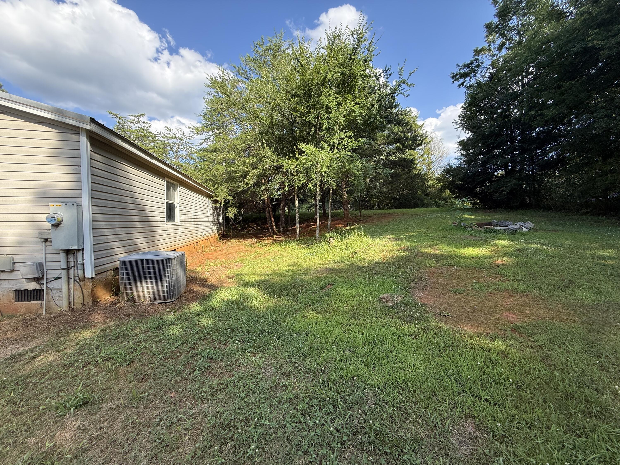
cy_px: 232
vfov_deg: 85.7
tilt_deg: -1.4
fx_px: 251
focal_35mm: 14
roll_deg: +0.2
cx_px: 310
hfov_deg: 102.1
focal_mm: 2.22
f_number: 2.2
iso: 32
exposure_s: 1/277
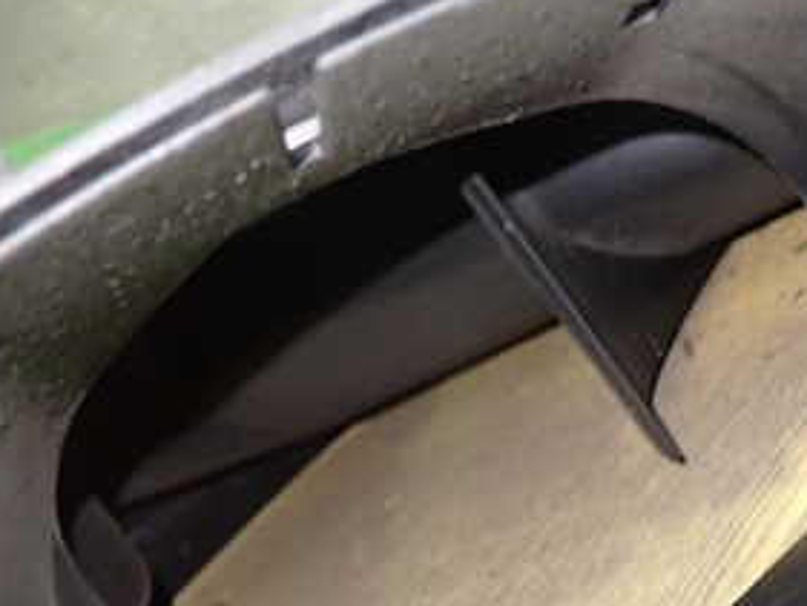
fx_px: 1493
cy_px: 497
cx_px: 557
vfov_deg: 22.6
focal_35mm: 64
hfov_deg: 30.0
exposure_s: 1/20
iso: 800
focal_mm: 5.4
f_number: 2.3
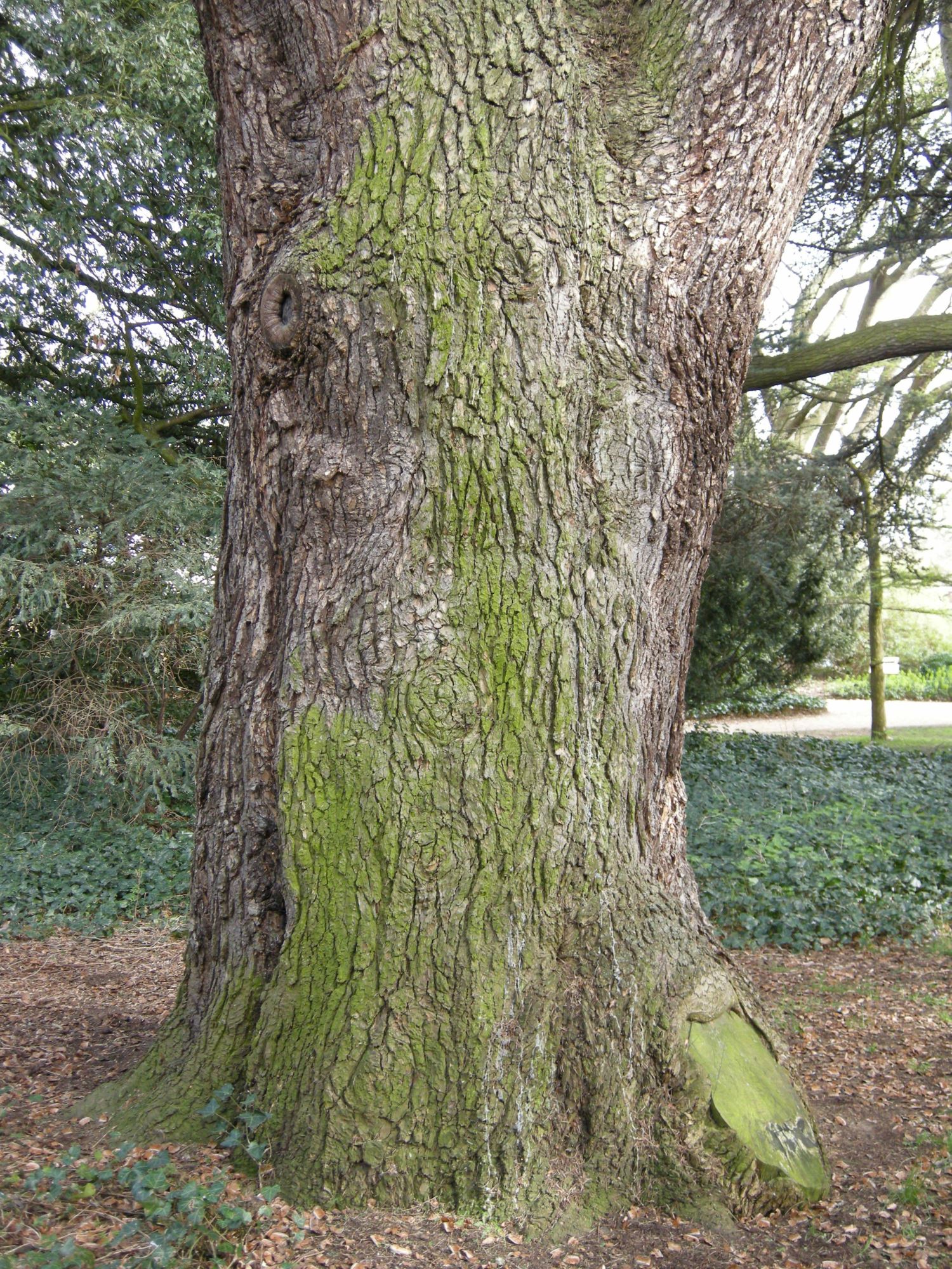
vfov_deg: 40.4
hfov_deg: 30.9
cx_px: 476
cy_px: 634
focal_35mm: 47
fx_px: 1723
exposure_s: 1/56.7
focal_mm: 10.1
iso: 104
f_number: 3.1
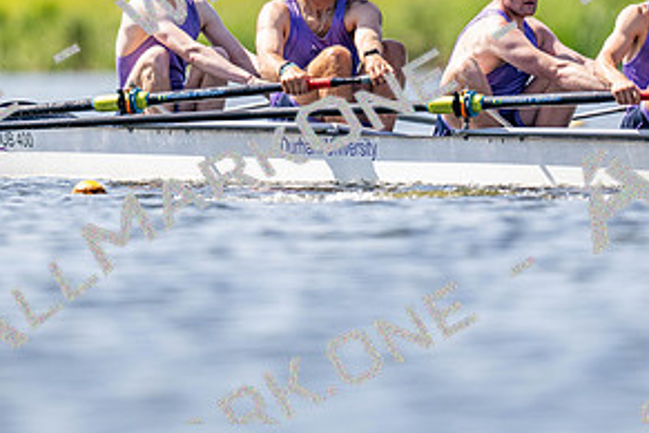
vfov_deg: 1.2
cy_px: 42
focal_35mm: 1195
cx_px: 390
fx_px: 21542
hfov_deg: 1.7
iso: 450
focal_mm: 600
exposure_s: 1/2500
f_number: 4
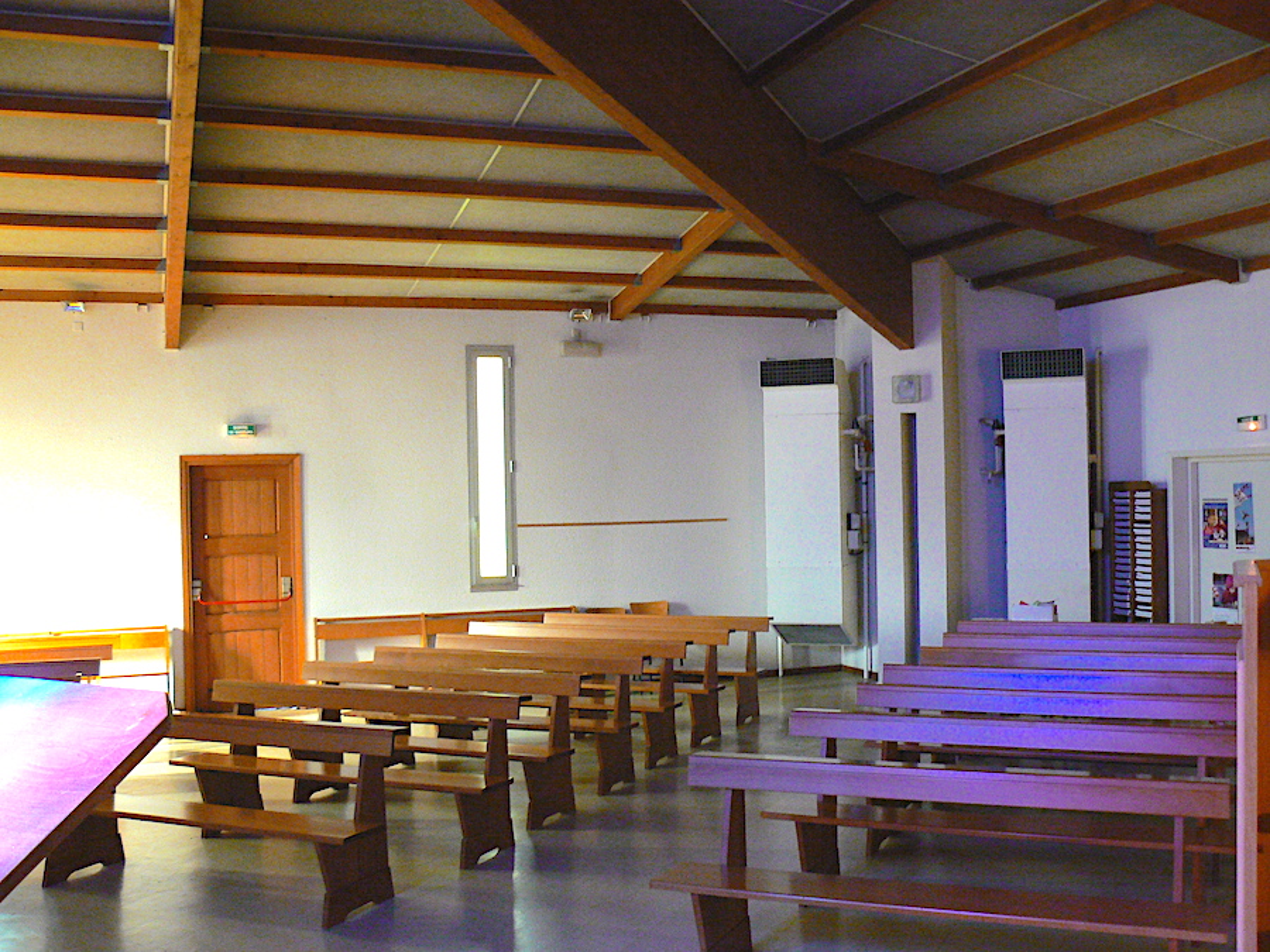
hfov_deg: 51.4
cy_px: 476
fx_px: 1321
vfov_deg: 39.7
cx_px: 635
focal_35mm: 36
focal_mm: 6
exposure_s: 1/15
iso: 200
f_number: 2.8
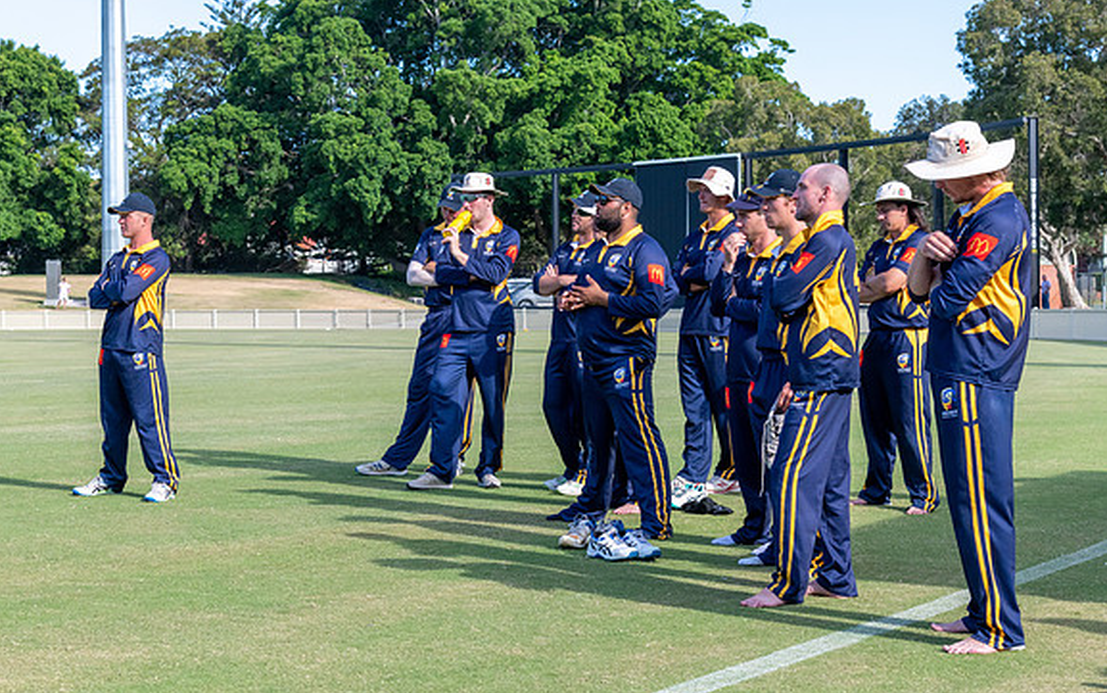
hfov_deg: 30.6
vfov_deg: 19.4
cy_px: 320
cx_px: 568
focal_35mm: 67
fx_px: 2022
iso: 640
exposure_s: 1/1000
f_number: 8
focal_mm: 55
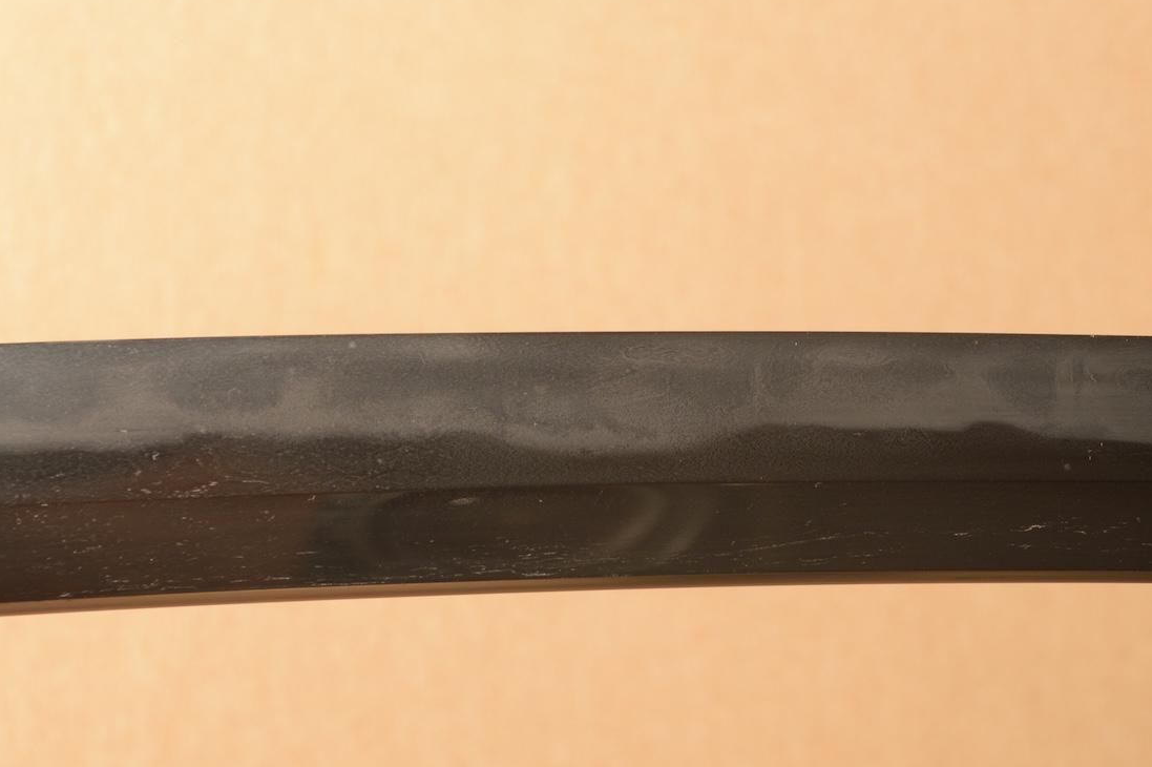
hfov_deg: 15.3
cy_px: 391
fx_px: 4285
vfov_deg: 10.2
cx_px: 699
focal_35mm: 134
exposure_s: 1/1.6
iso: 400
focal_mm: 70
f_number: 11
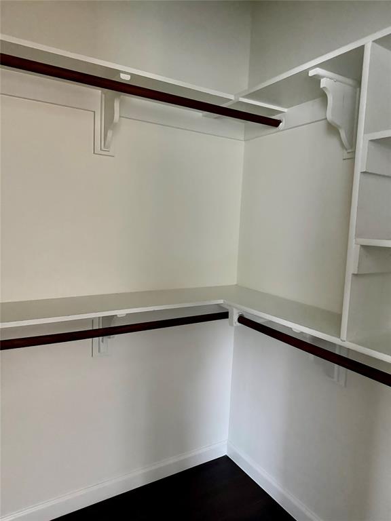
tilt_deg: -6.2
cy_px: 260
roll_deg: -2.5
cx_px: 196
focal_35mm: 24
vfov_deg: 71.6
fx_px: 361
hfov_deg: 56.8
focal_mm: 6.76
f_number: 1.78
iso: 1000
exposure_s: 1/35
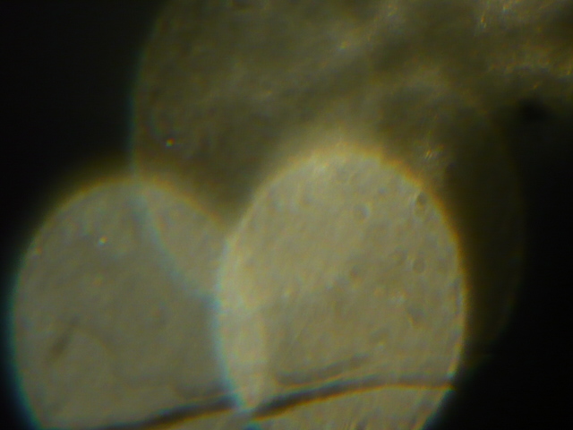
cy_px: 215
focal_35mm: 141
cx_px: 286
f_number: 4.9
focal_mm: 17
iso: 200
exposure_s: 1/10
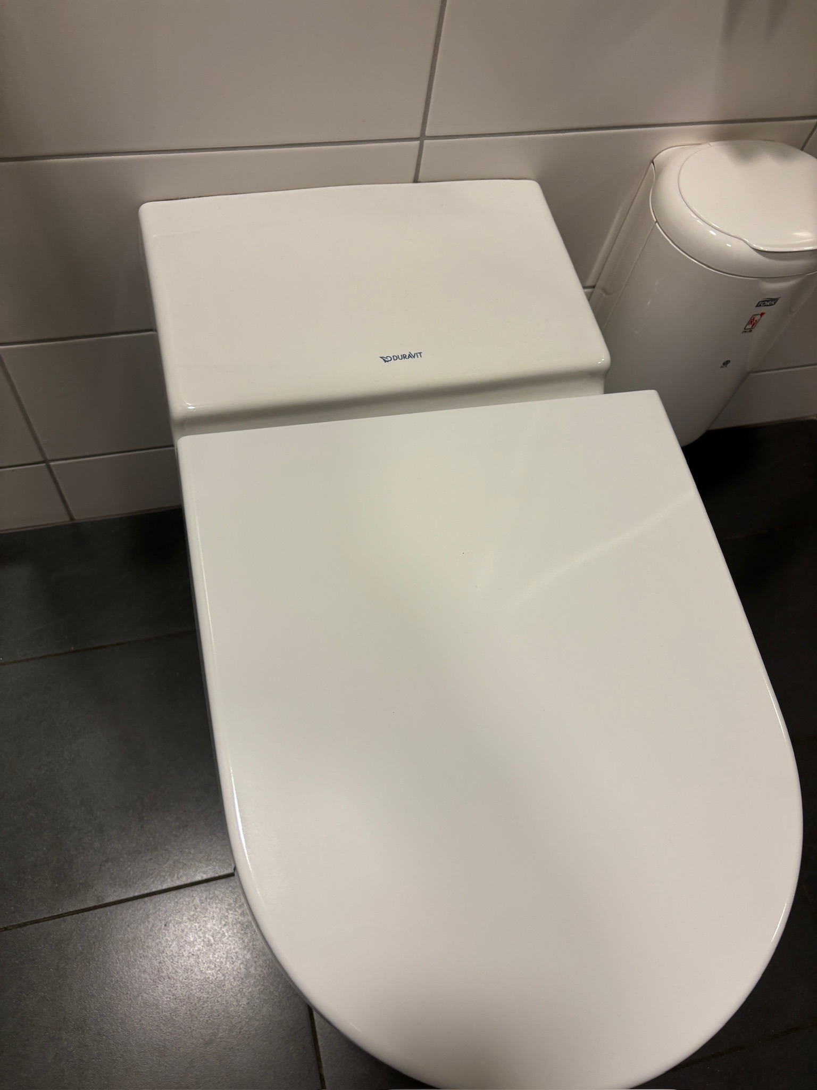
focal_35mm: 26
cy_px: 545
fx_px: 818
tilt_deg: -60.2
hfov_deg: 53.1
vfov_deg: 67.3
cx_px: 408
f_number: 1.6
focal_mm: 5.96
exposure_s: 1/50
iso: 100
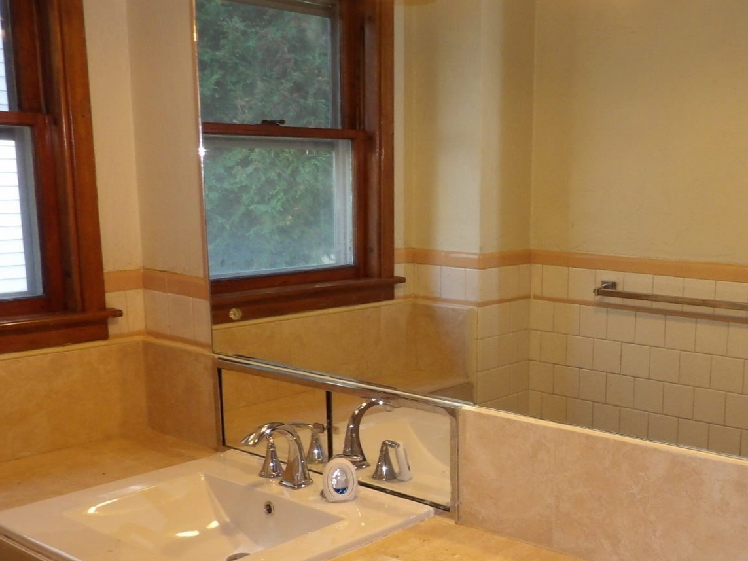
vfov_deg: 33.3
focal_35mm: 43
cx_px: 538
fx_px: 929
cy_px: 366
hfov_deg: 42.8
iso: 200
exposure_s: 1/33
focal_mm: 4.3
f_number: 3.2
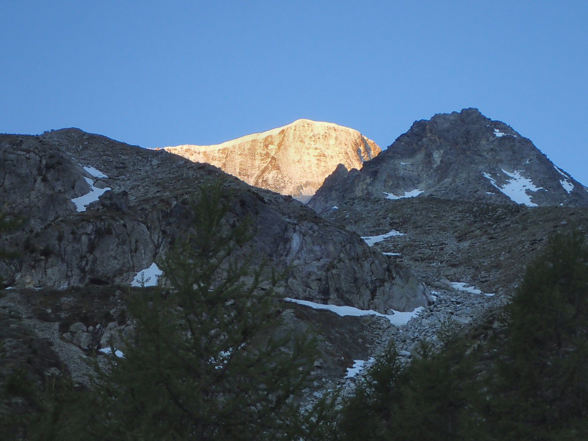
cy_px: 220
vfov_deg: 14.8
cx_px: 294
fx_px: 1699
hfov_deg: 19.6
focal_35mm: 100
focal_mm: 18
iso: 200
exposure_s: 1/160
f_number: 4.9
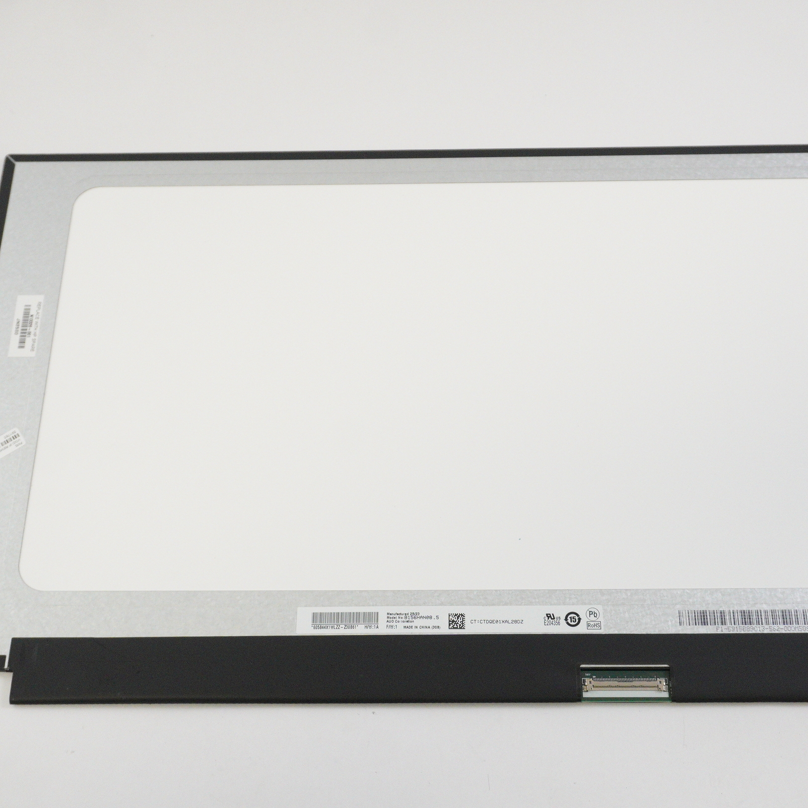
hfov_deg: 37.0
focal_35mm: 46
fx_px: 1206
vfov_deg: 37.0
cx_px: 442
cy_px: 413
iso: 3200
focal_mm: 23
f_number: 5.6
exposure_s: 1/200
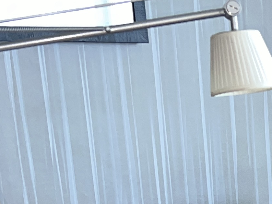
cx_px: 464
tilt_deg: -20.5
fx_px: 982
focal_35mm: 125
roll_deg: -0.8
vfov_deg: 10.7
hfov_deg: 14.2
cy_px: 432
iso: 64
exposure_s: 1/24
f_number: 1.5
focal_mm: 5.7
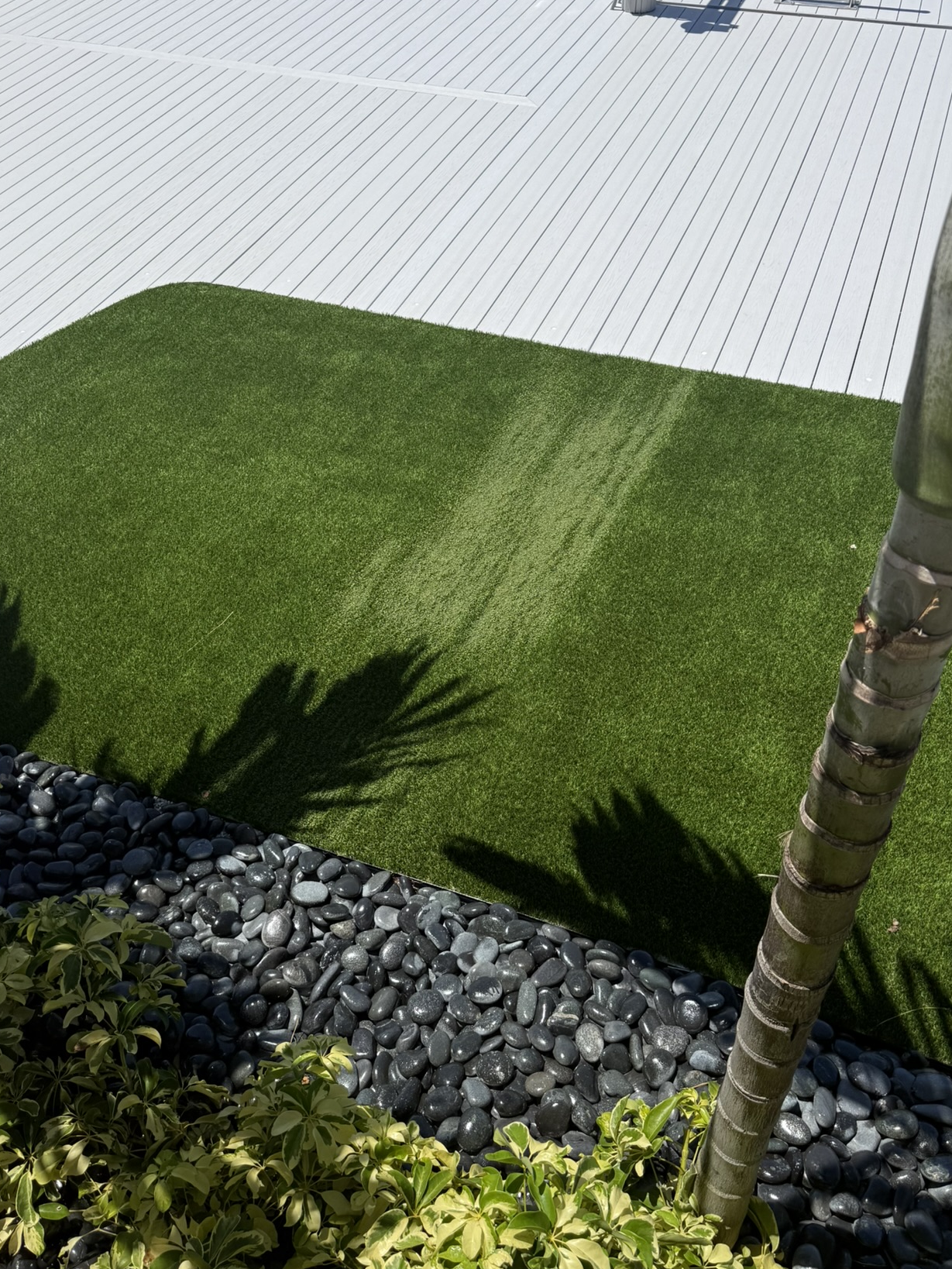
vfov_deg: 59.9
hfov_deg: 46.8
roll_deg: +1.7
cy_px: 610
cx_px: 459
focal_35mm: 30
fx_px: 1100
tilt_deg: -44.6
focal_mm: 6.76
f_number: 1.78
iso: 80
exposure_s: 1/8130
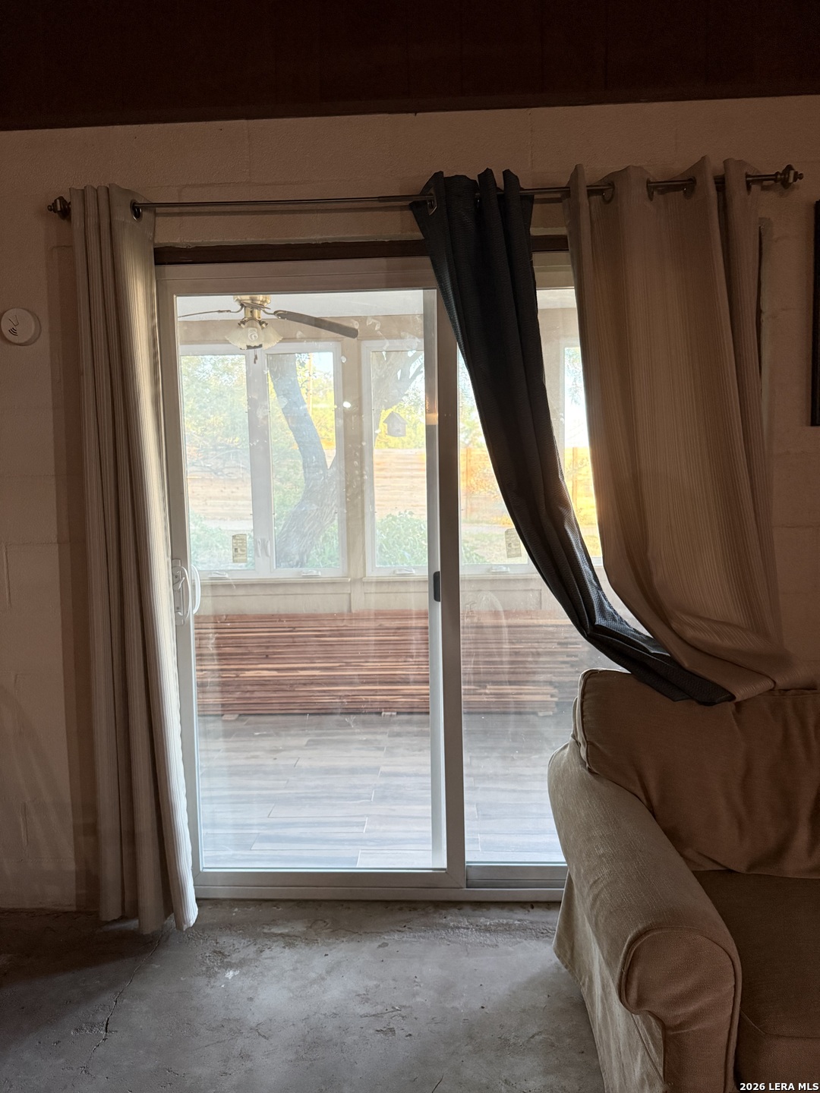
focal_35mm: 24
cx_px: 410
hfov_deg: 56.8
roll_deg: +1.4
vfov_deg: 71.6
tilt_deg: -5.1
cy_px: 546
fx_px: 758
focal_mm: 6.76
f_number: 1.78
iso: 800
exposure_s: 1/60
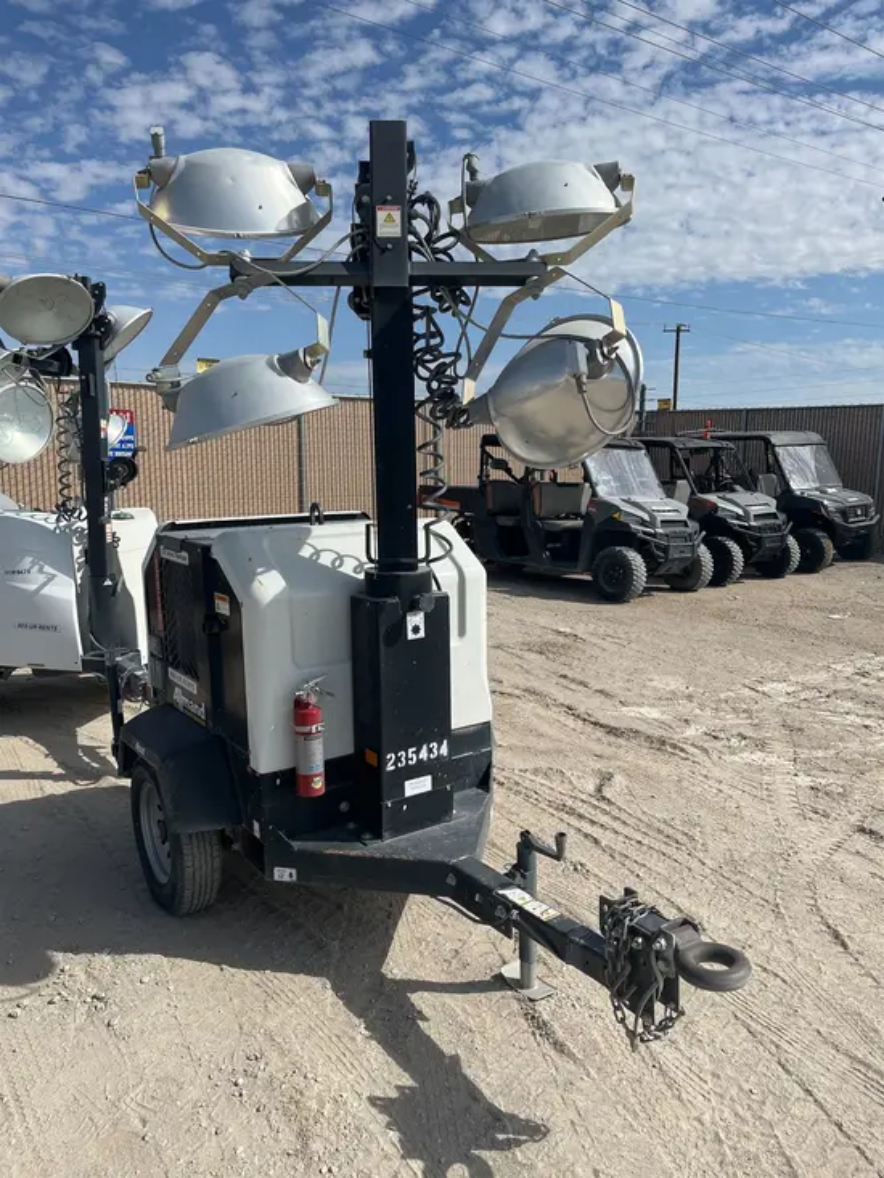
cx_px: 442
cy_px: 589
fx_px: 885
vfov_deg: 67.3
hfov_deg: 53.1
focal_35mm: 26
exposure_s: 1/5848
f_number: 1.6
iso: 50
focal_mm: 5.1
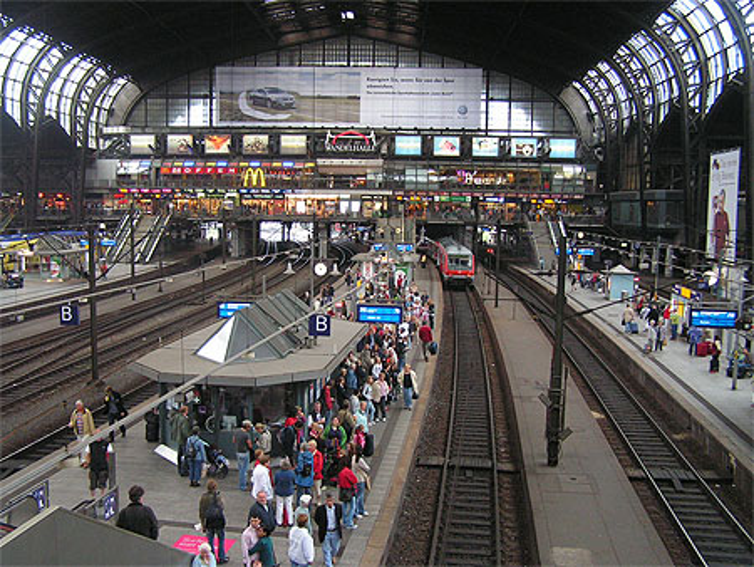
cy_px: 284
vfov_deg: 37.8
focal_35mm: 38
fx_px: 828
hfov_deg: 49.0
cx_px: 377
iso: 125
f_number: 2.8
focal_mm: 6.3
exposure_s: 1/40
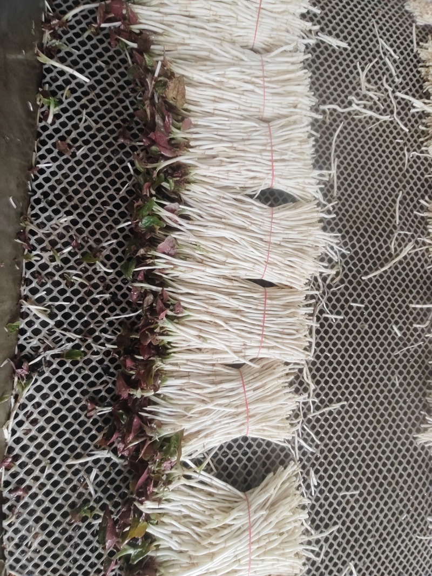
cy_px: 288
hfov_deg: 78.1
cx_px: 216
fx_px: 266
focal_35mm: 16
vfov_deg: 94.5
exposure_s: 1/25
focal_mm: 1.68
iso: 227
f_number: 2.2
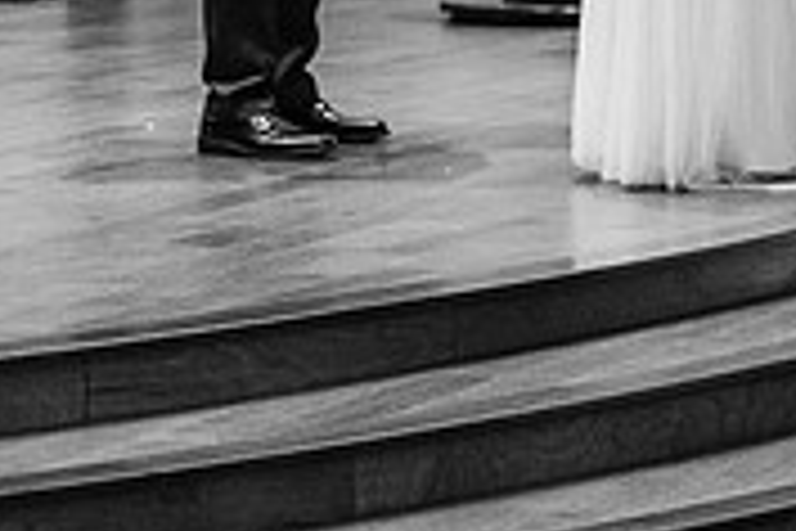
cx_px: 1120
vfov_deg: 5.1
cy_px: -115
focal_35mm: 268
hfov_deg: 7.6
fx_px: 5925
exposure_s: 1/250
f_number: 2.8
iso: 2000
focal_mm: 82
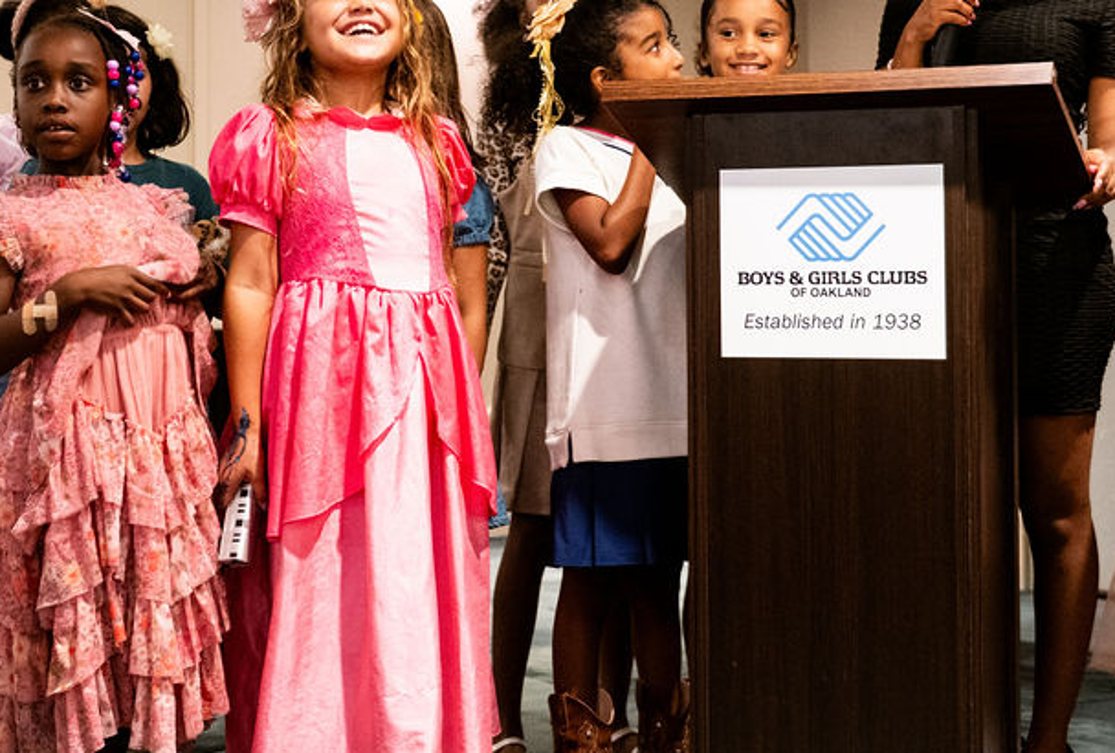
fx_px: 2208
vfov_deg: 19.3
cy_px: 215
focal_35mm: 71
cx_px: 497
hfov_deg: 28.3
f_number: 2.8
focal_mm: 34
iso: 2500
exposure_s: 1/100
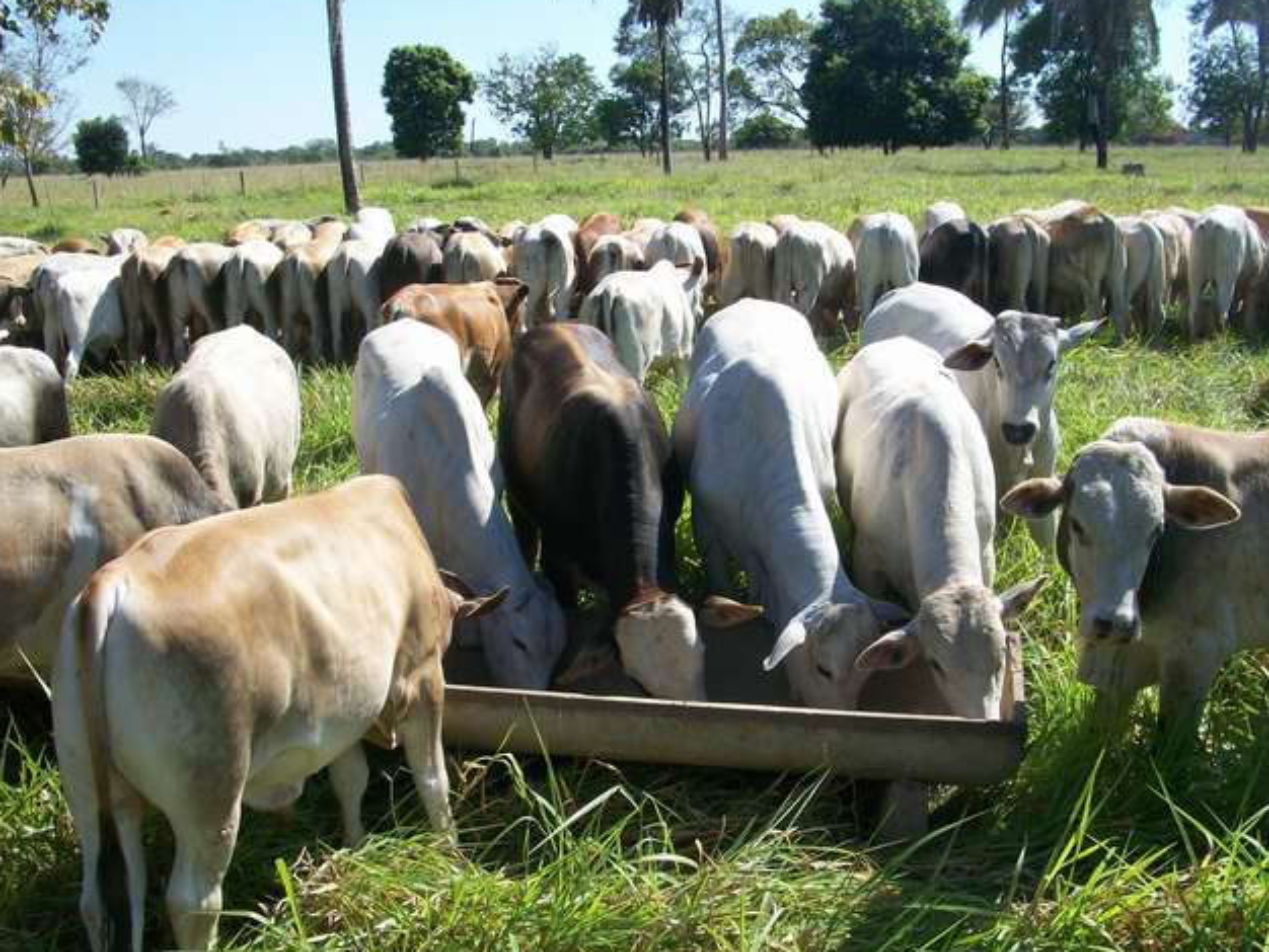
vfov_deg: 37.7
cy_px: 455
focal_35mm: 38
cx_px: 639
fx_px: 1394
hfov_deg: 49.0
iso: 80
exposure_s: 1/248
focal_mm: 5.7
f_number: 5.5
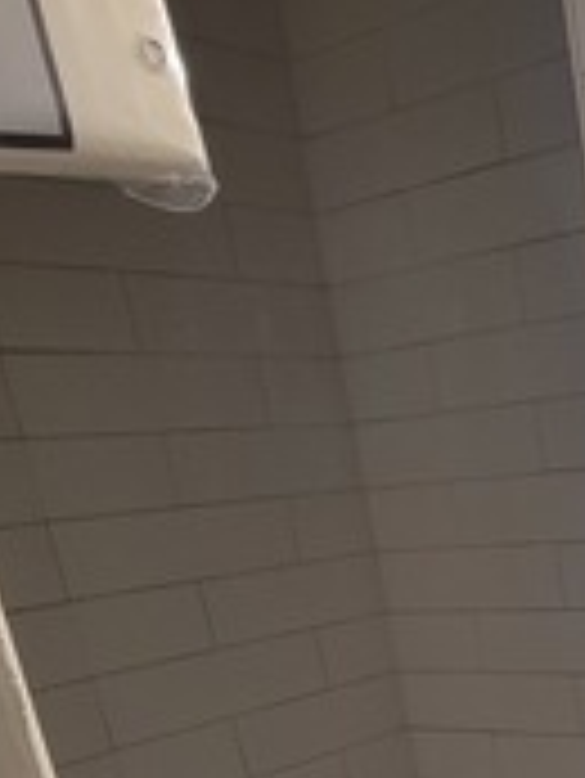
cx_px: 752
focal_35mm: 50
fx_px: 1125
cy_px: 915
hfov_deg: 25.3
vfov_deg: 32.2
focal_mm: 2.2
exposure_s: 1/60
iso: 200
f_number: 2.2
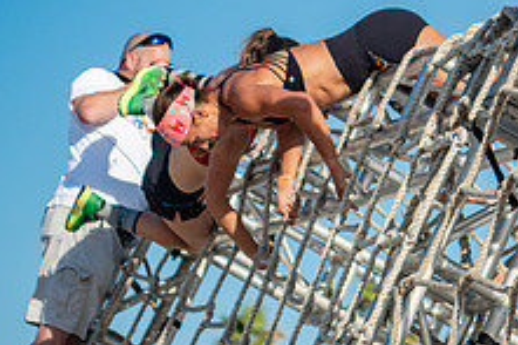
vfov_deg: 6.4
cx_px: 424
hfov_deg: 9.7
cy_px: -11
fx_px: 3048
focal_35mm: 212
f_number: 2.8
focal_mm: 70
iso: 450
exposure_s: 1/4000
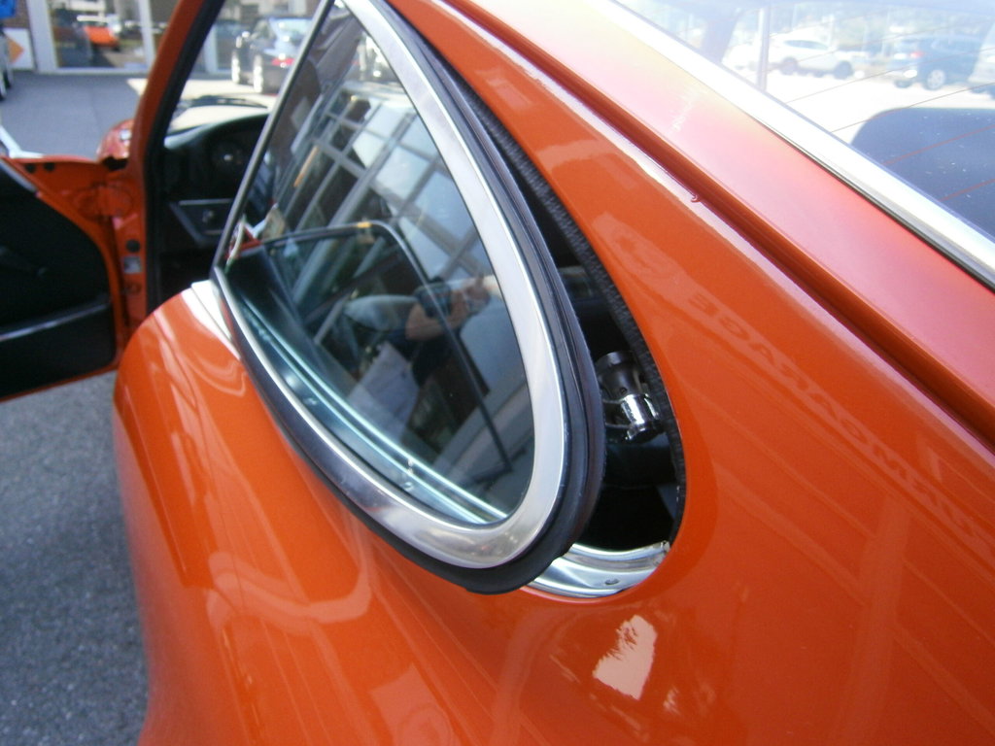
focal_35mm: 26
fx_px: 747
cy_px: 373
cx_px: 498
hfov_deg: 67.3
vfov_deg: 53.1
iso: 160
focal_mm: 4.7
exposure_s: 1/250
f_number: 2.8
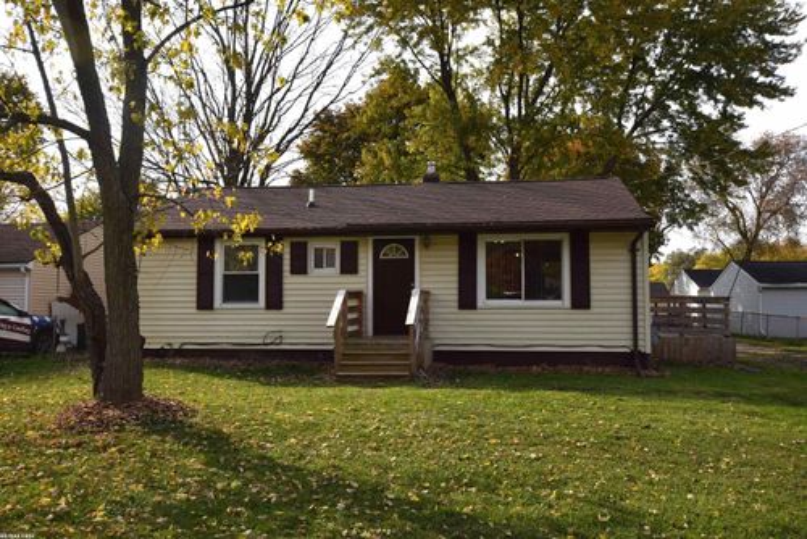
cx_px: 404
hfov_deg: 61.9
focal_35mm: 30
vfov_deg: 43.7
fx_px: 673
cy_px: 270
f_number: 9
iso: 100
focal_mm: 20
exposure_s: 1/200
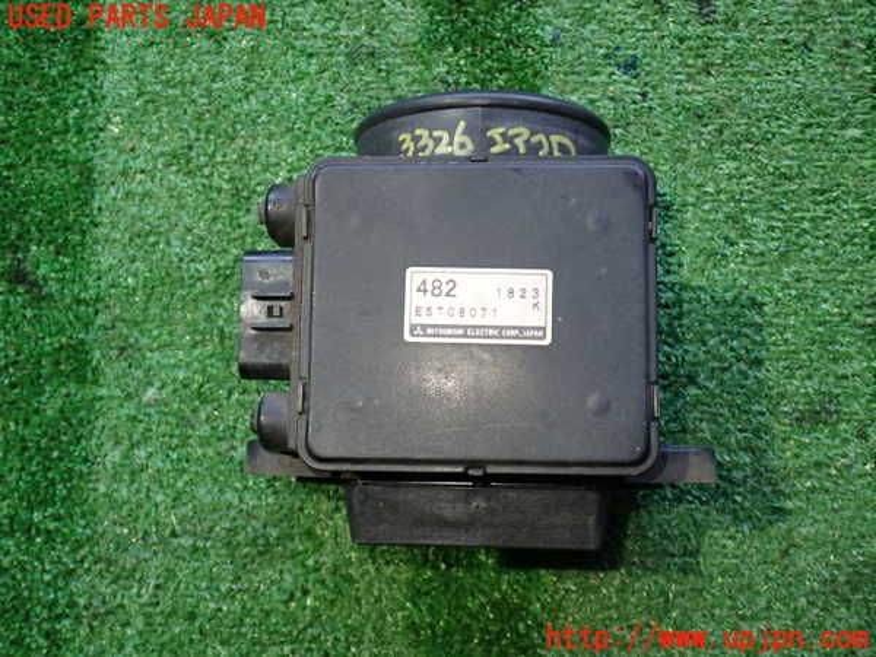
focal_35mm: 38
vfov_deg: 37.7
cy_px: 328
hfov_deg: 49.0
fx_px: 962
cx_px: 438
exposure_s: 1/40
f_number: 2.7
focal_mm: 6.83
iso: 400
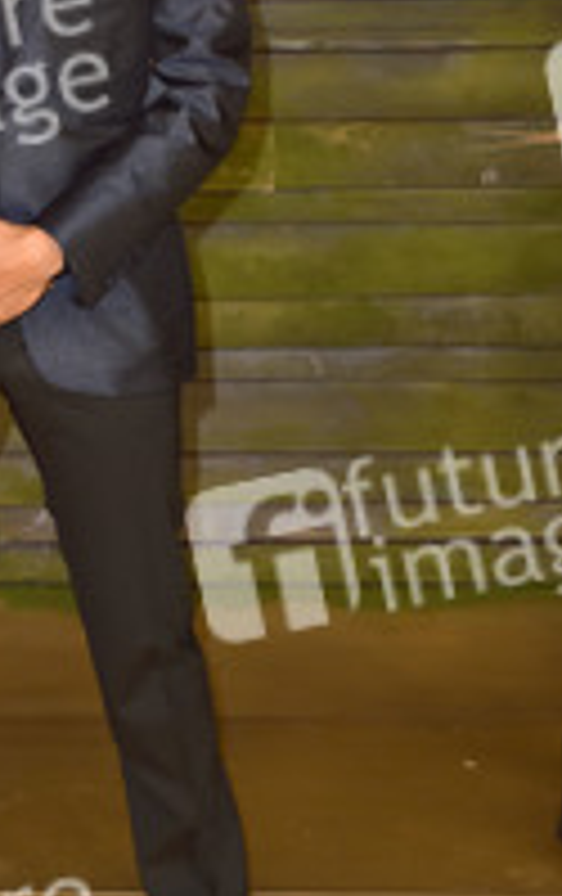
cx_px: 11
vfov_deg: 22.4
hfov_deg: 14.1
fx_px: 2246
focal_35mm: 92
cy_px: 311
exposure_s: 1/250
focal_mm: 45
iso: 320
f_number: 7.1
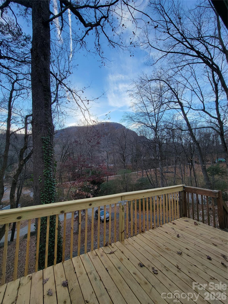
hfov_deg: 89.9
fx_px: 114
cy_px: 152
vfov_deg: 106.2
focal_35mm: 13
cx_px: 114
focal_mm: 2.2
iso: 50
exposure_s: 1/375
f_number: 2.2
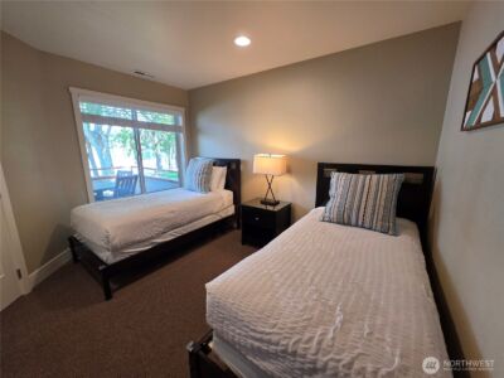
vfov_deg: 89.9
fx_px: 189
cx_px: 252
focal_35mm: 13
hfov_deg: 106.2
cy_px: 189
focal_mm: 2.2
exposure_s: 1/120
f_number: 1.9
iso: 250
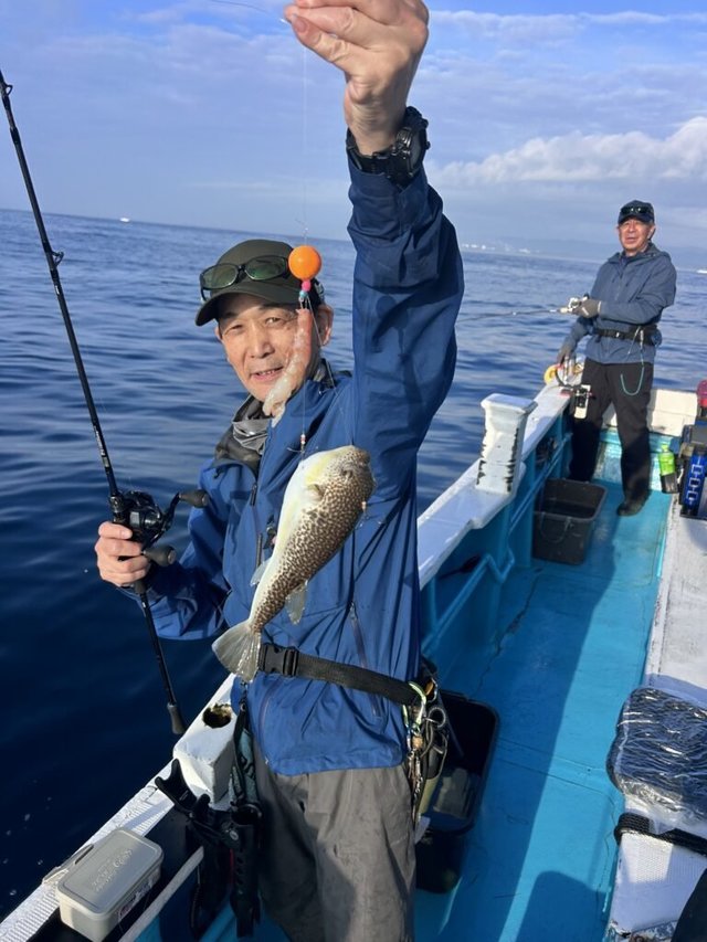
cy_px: 471
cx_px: 354
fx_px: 708
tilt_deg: -14.9
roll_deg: -5.4
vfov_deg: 67.3
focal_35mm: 26
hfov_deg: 53.1
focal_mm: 5.7
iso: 50
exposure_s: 1/2208
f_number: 1.5
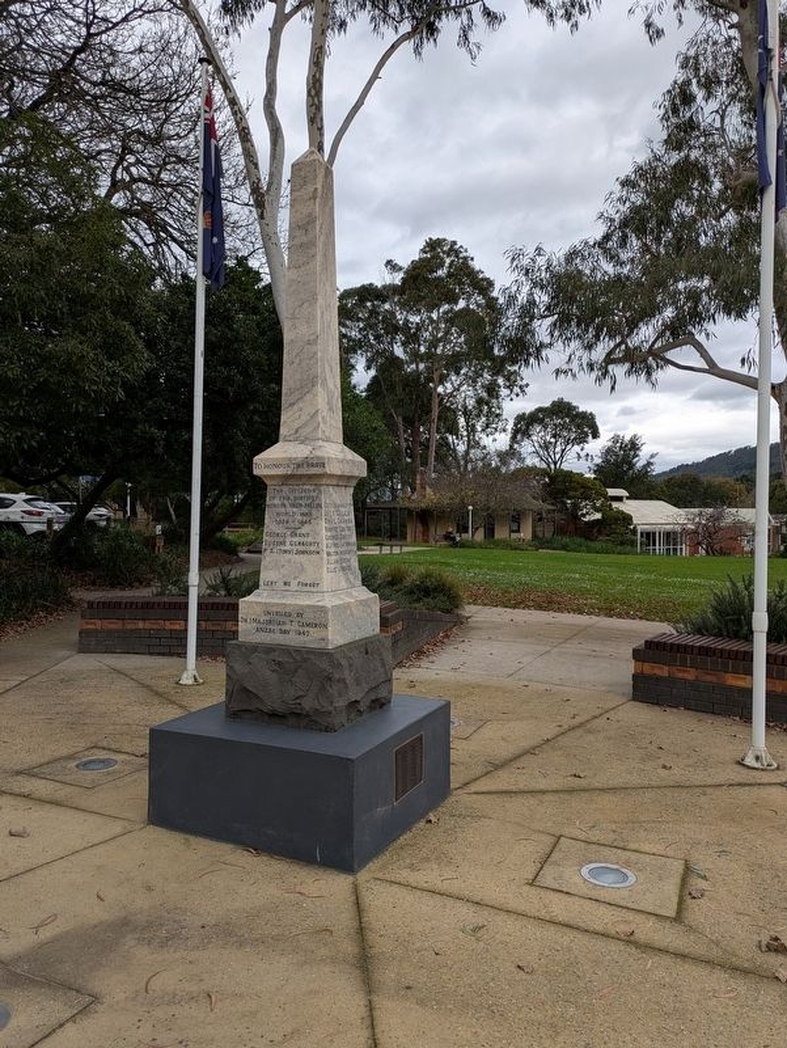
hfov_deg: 54.9
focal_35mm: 25
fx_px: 757
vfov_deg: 69.4
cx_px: 394
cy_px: 524
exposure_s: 1/538
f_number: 1.89
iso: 50
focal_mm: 5.43
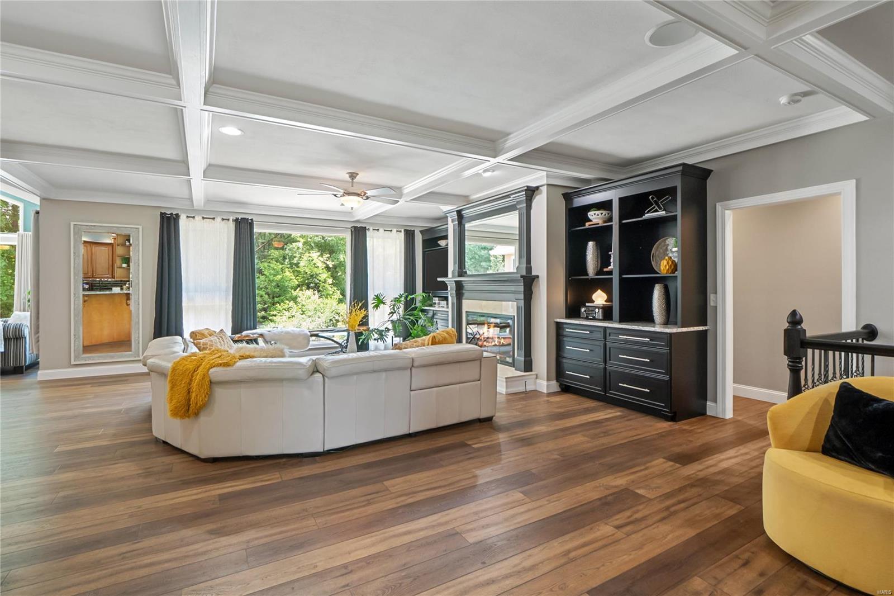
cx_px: 447
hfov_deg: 90.0
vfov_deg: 67.4
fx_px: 447
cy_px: 298
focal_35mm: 18
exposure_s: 1/2
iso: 400
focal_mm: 9
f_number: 10
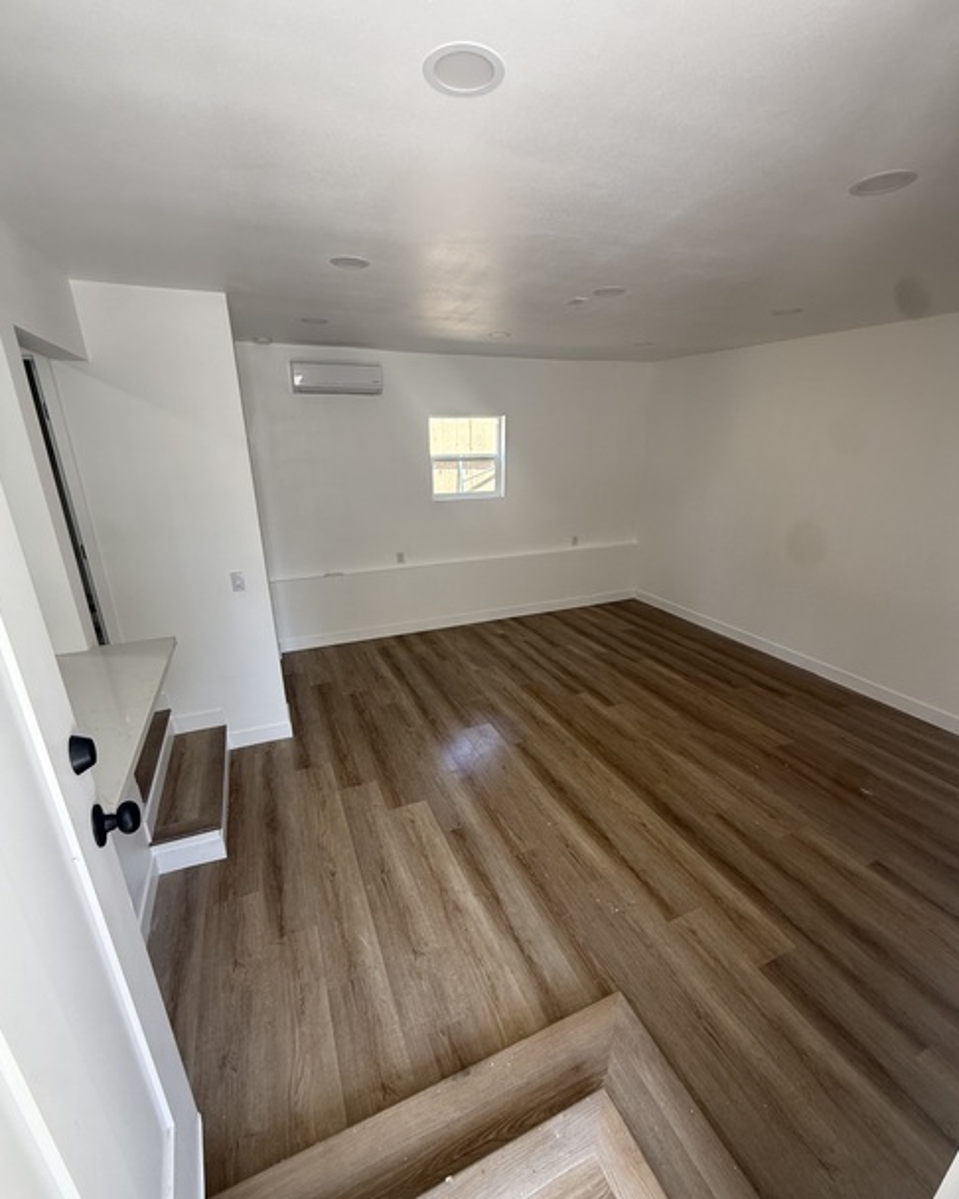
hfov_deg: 84.0
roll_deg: +0.1
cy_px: 626
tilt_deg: -17.8
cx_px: 485
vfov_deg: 96.8
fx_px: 532
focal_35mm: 15
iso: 100
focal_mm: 2.22
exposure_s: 1/99
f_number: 2.2
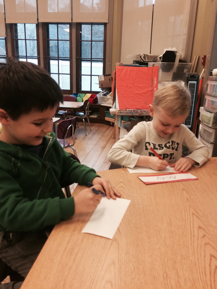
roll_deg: -0.8
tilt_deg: -17.4
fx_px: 242
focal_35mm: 29
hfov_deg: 48.2
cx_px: 108
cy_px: 144
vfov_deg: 61.7
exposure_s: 1/30
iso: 64
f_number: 2.2
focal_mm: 4.15
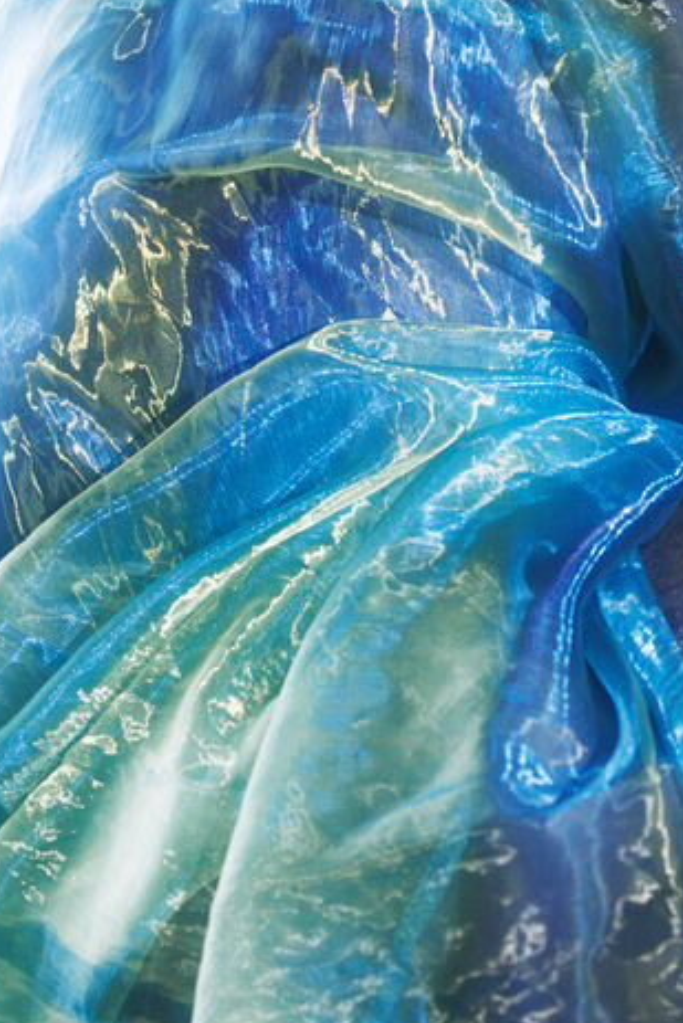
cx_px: 588
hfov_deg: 3.6
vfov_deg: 5.3
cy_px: -191
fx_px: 10947
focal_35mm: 385
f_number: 3.2
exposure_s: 1/125
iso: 400
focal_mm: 100
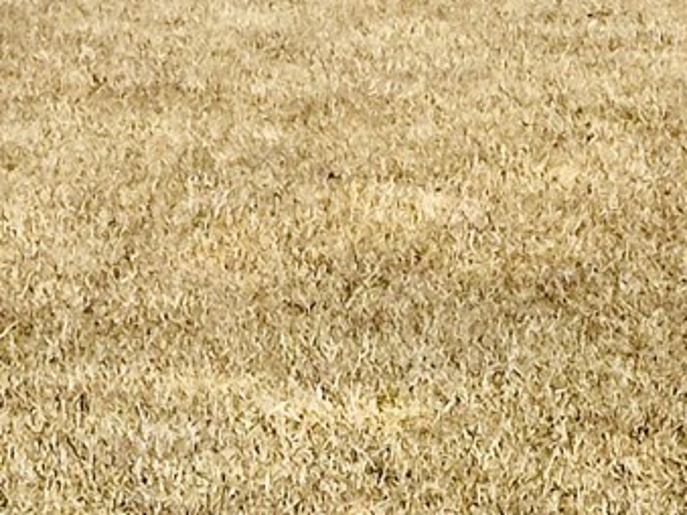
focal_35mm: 290
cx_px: 57
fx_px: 5753
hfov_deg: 6.8
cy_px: -420
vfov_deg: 5.1
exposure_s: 1/7634
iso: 64
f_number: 1.78
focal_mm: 6.86
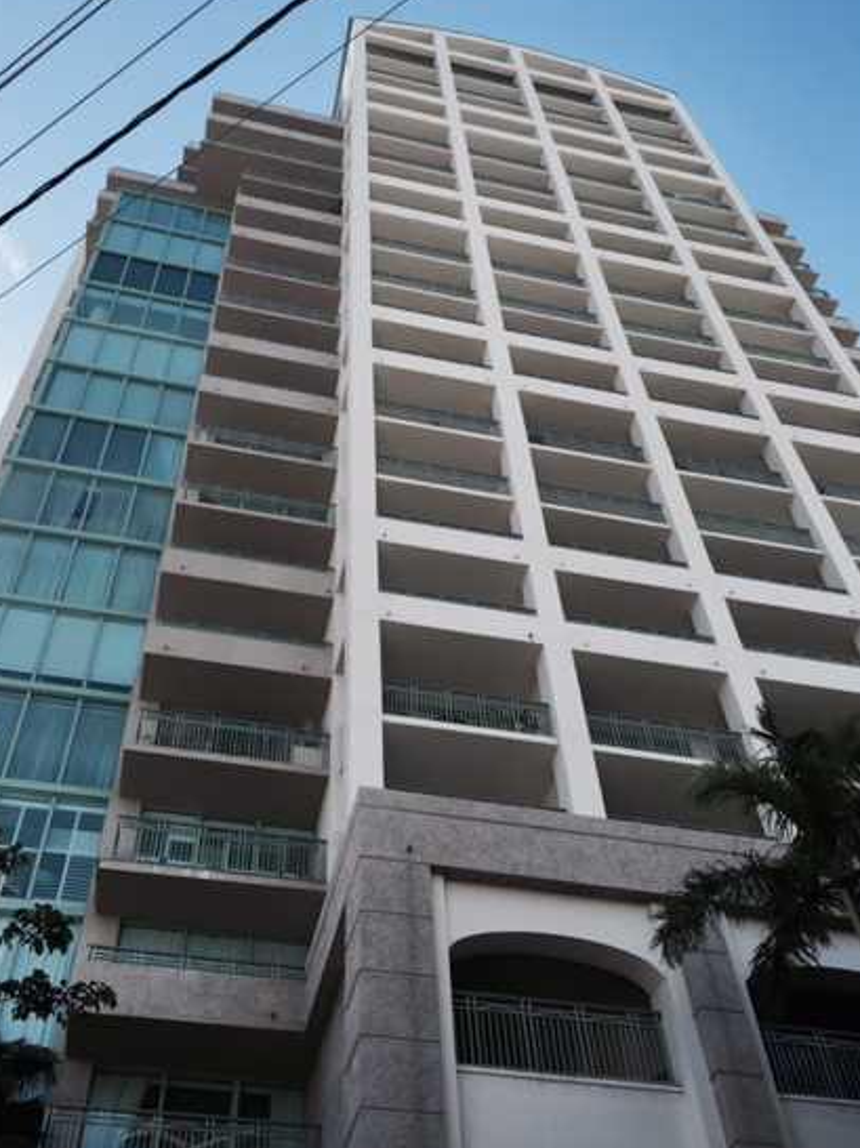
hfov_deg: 41.7
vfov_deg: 53.9
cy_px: 610
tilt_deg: +50.6
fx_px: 1127
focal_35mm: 34
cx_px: 389
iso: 32
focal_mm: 4.15
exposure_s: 1/807
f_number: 2.2
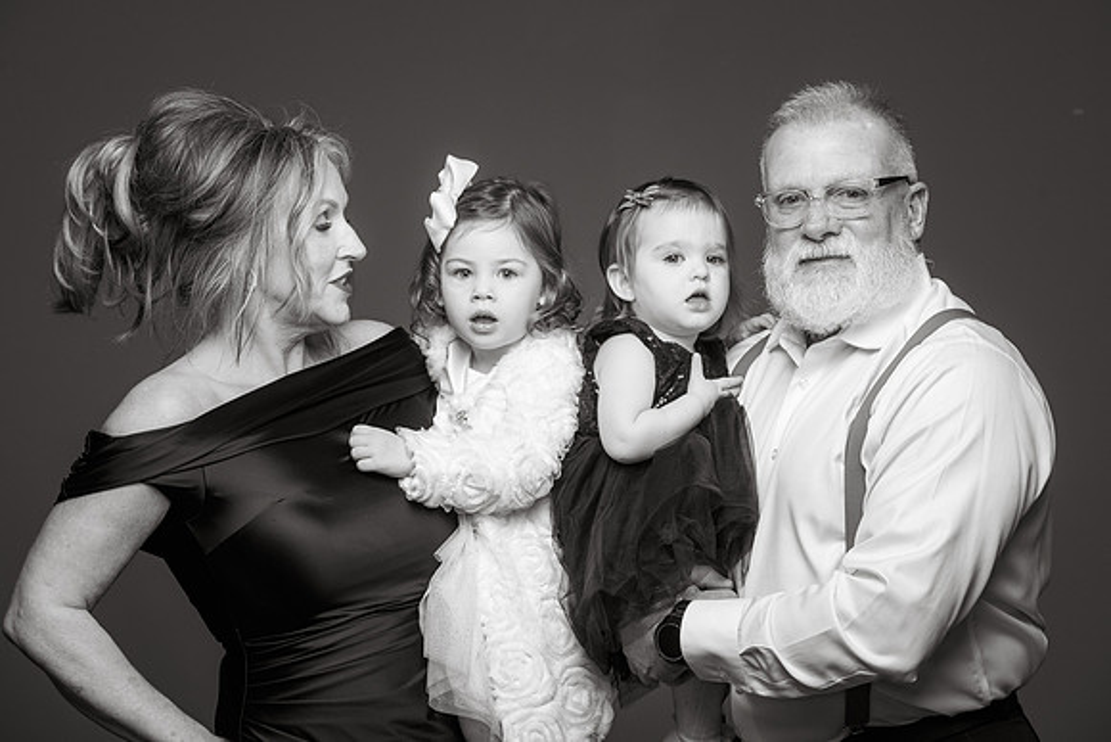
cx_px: 556
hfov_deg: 14.1
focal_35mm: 146
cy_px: 356
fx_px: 4499
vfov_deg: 9.4
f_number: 9
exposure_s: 1/160
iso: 400
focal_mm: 140
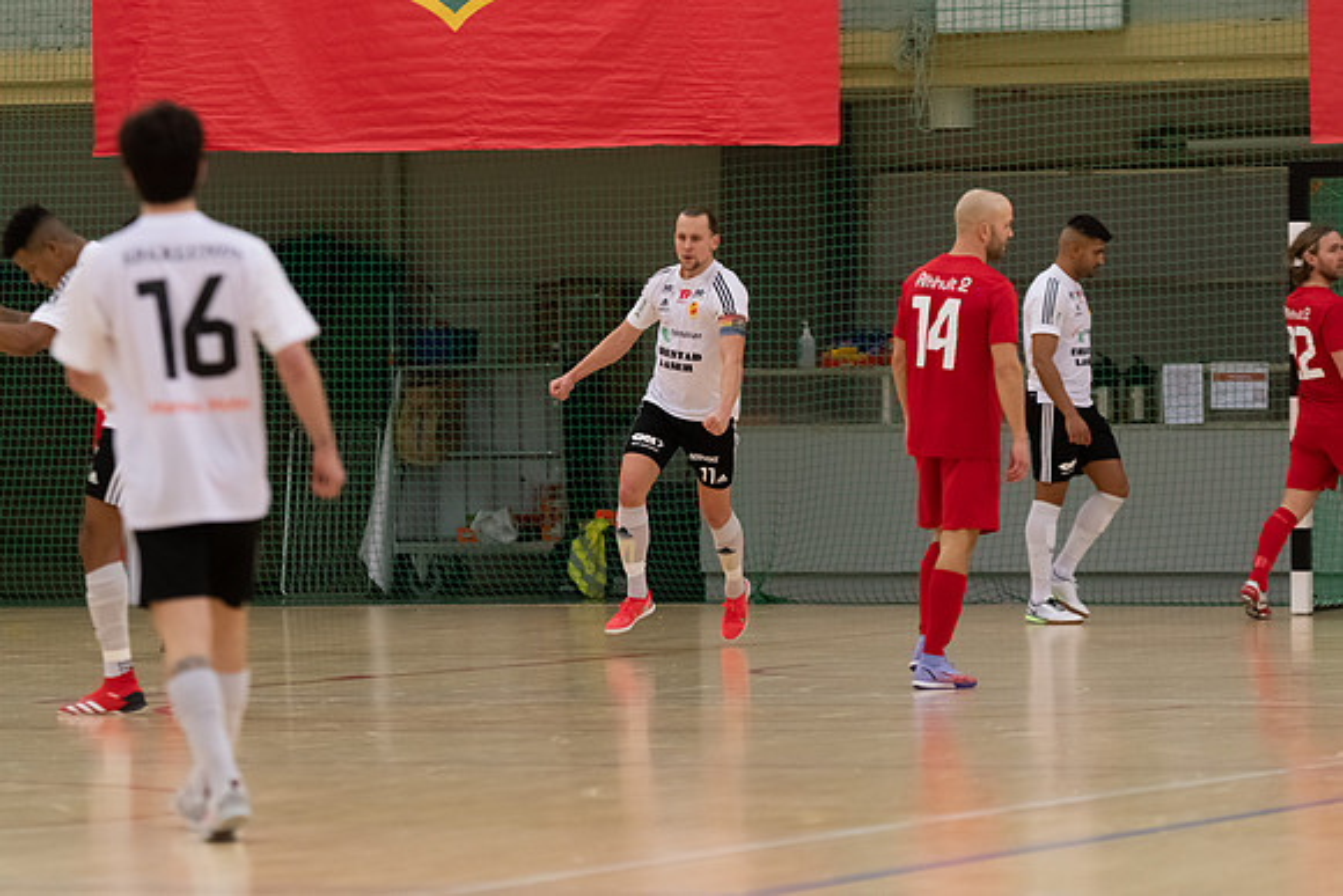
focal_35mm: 249
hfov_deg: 8.3
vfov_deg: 5.5
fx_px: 9293
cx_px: 672
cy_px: 448
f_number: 2.8
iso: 900
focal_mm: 160
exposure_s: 1/800
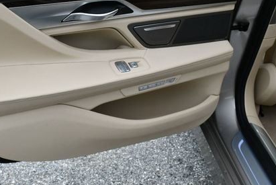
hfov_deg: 34.8
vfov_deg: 24.1
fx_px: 430
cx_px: 69
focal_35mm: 56
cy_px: 55
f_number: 5.6
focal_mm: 18
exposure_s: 1/250
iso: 320
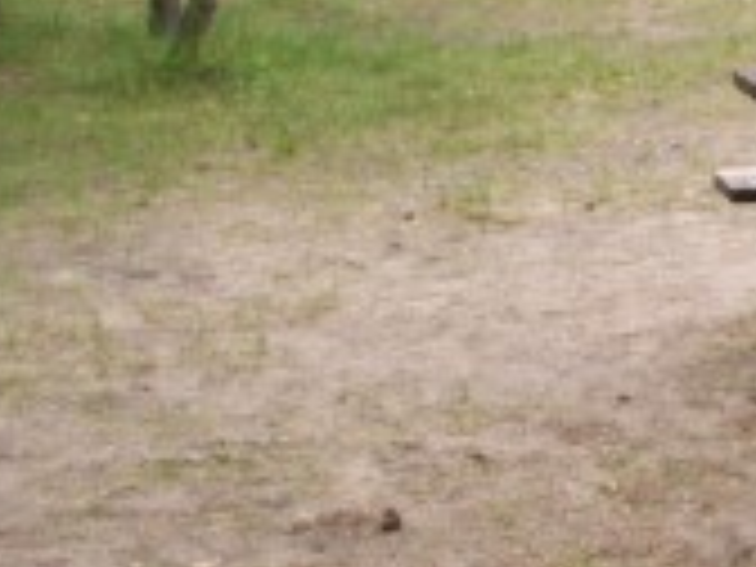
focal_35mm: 107
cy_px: 70
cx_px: 1082
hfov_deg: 16.9
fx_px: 2337
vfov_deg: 13.7
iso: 50
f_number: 4
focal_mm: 5.86
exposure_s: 1/80
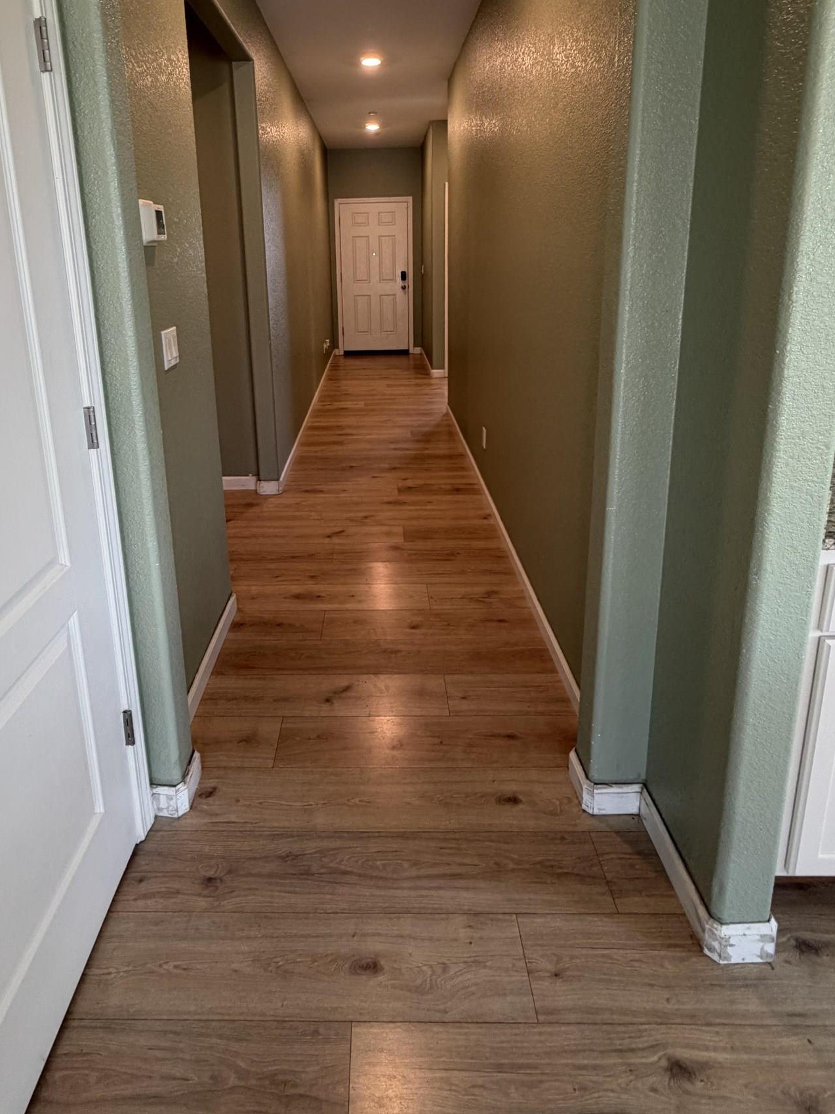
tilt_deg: -11.9
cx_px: 366
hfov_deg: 68.4
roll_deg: +1.3
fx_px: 611
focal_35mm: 19
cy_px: 381
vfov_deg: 82.1
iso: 160
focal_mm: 2.22
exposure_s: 1/60
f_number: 2.2
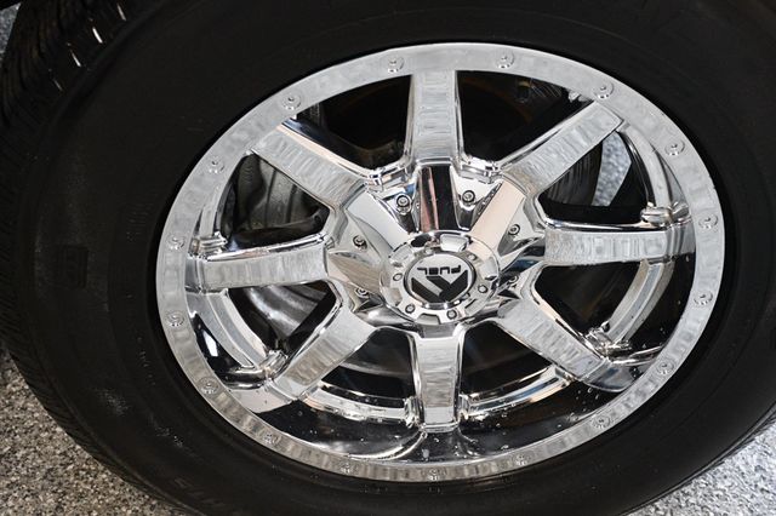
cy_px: 258
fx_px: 1443
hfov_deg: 30.1
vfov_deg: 20.3
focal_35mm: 67
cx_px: 388
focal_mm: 45
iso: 3200
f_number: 4.5
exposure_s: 1/125
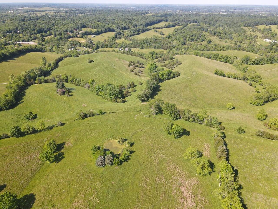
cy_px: 104
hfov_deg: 71.6
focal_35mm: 24
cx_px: 139
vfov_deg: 56.8
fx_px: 193
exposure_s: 1/20
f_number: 2.8
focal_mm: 4.5
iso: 100
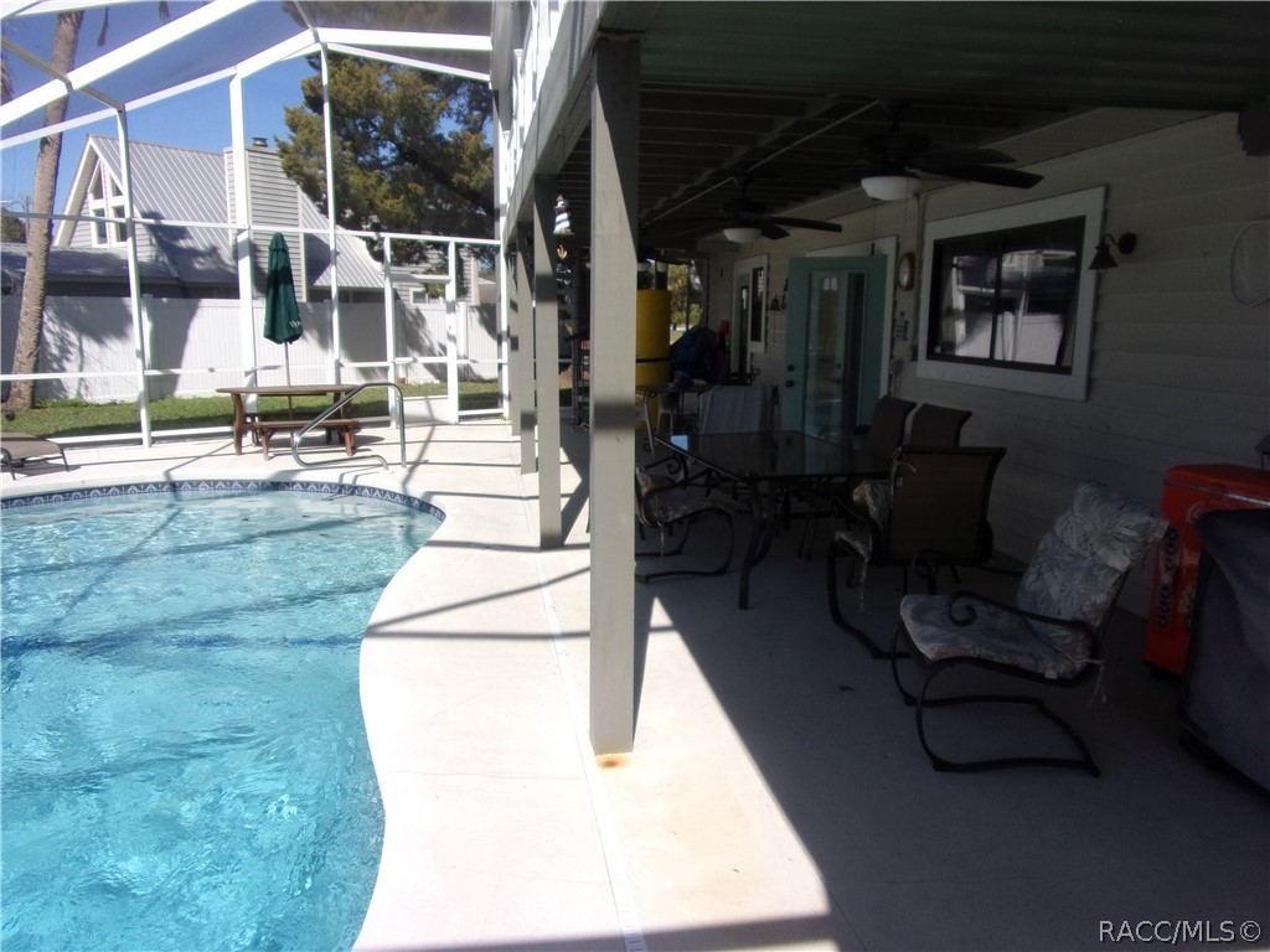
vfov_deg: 56.8
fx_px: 881
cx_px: 635
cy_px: 476
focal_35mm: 24
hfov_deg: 71.6
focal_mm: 4.3
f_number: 3.3
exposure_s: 1/680
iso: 80
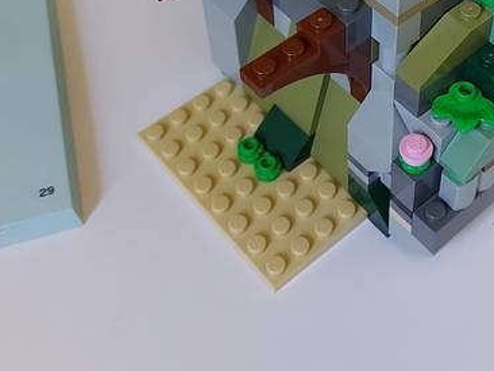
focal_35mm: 59
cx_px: 356
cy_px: -6
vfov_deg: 23.7
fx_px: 843
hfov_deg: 32.2
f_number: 1.8
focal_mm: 5.23
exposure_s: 1/33
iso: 200
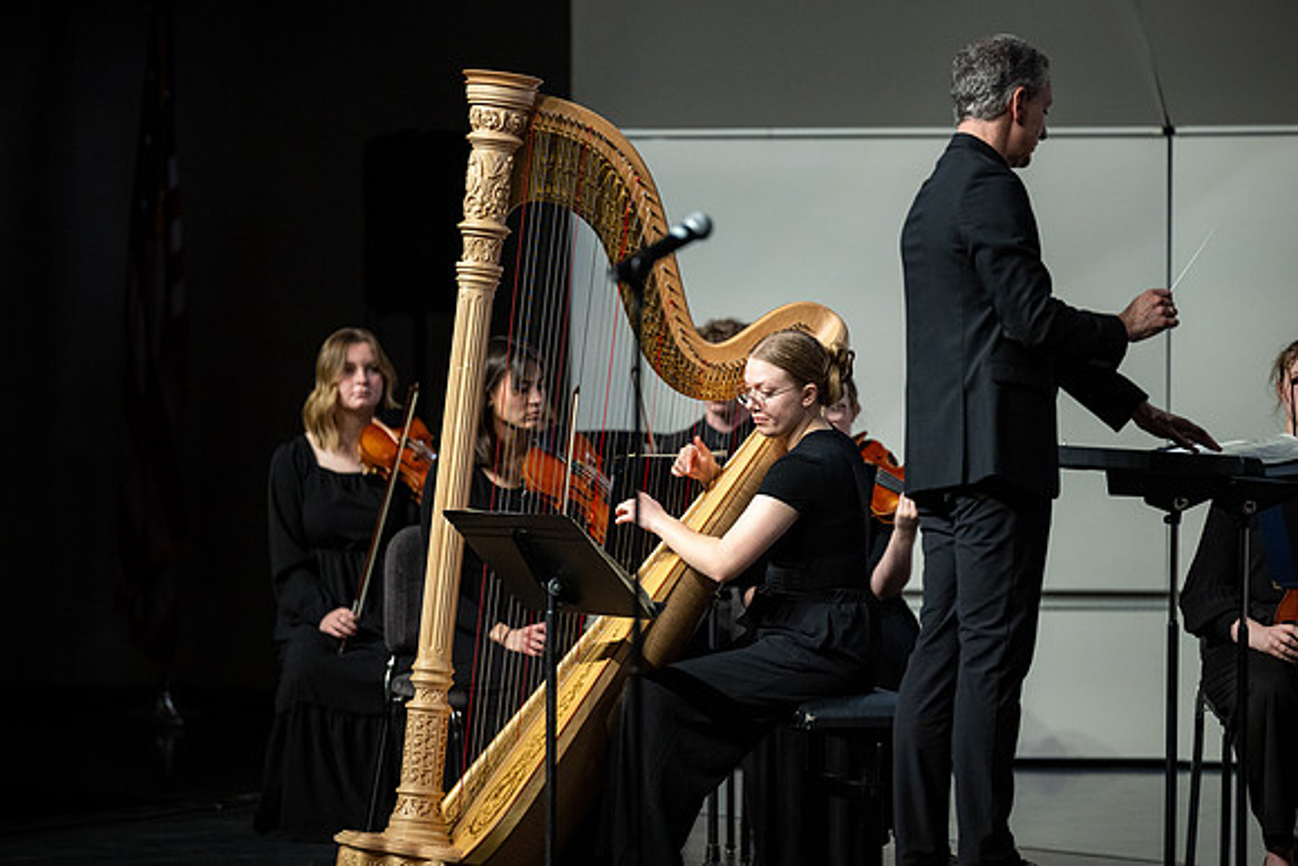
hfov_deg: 10.3
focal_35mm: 200
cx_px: 649
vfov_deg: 6.9
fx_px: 7212
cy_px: 433
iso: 1250
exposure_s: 1/500
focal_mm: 200
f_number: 2.8
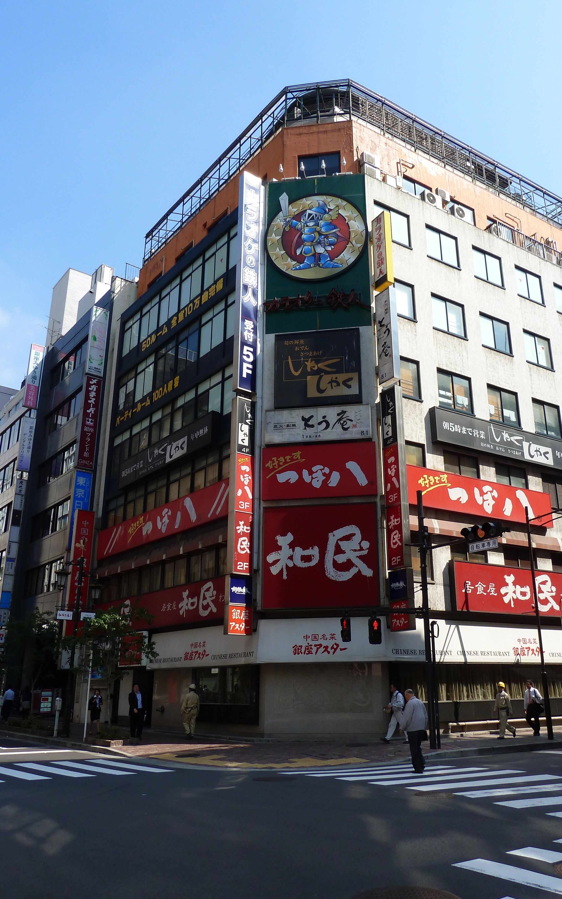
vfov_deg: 68.4
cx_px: 324
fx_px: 662
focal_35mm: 27
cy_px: 452
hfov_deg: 45.9
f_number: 4
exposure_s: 1/400
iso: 80
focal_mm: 4.1
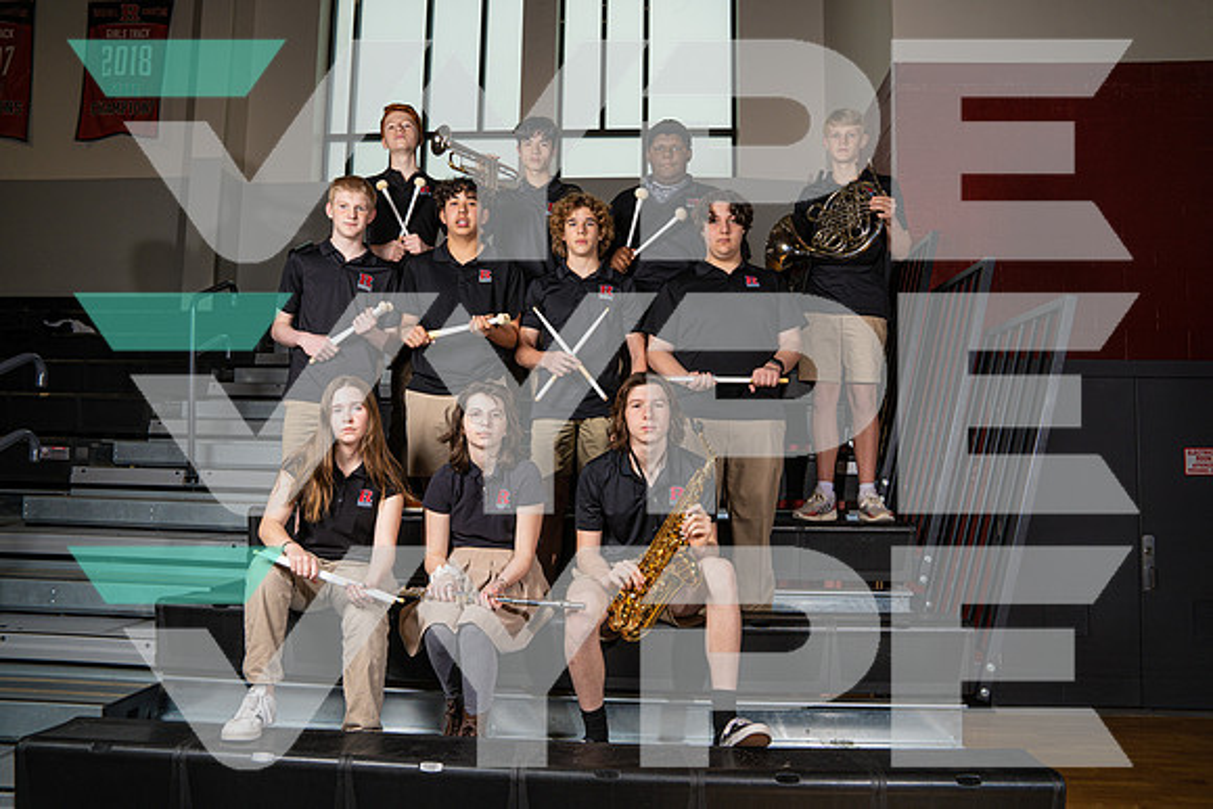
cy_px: 404
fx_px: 843
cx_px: 606
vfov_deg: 51.3
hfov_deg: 71.5
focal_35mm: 25
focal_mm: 25
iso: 400
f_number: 8
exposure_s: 1/250
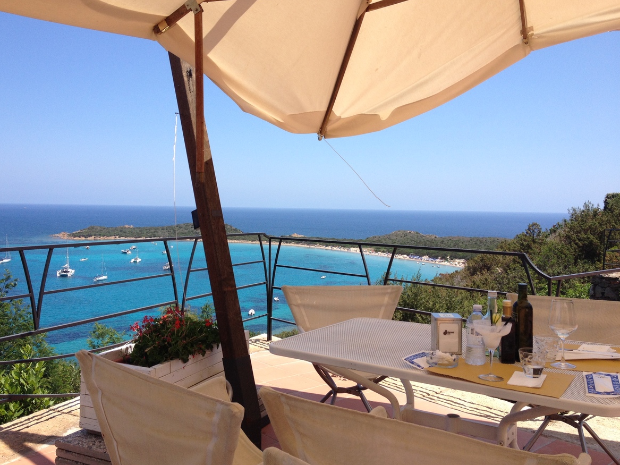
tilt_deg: -4.9
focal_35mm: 36
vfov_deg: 39.6
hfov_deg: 51.4
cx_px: 302
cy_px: 227
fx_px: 645
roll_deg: -0.6
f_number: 2.4
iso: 50
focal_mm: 4.28
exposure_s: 1/1453
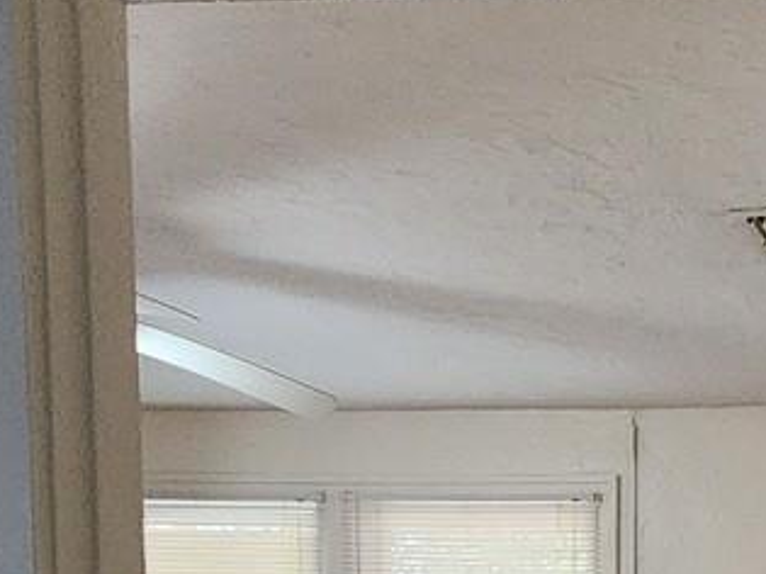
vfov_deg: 19.1
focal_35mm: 66
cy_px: 897
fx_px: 1460
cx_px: 936
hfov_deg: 26.0
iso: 640
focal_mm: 2.2
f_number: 2.2
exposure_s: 1/30
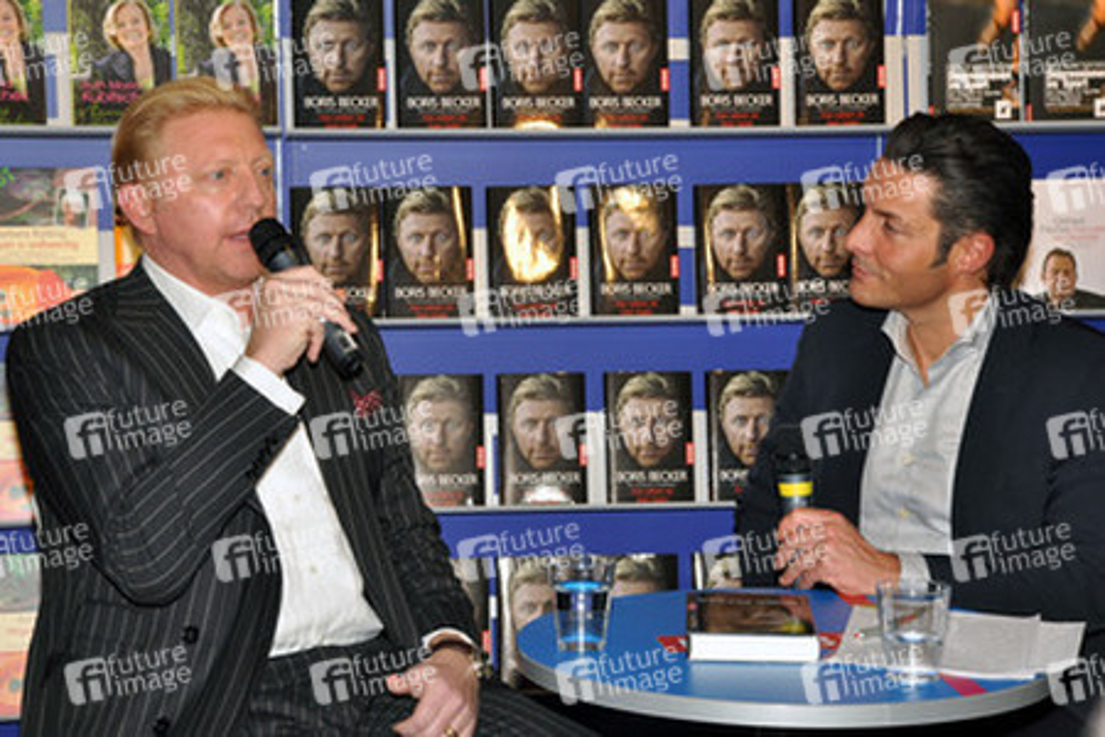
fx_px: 2670
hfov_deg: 23.4
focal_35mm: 87
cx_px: 552
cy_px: 368
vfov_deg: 15.7
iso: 640
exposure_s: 1/200
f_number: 7.1
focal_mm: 58
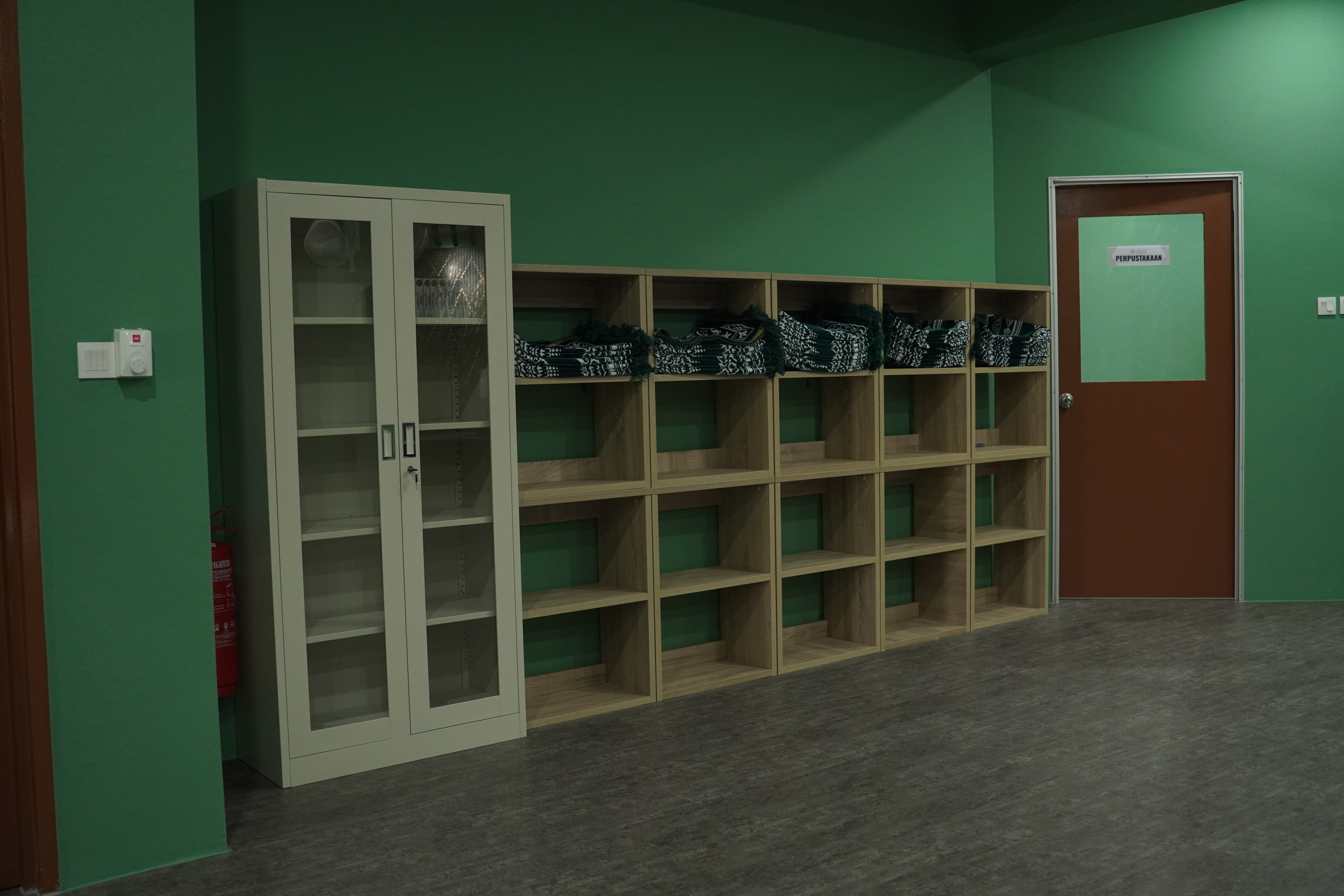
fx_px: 1249
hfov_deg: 56.6
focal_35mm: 33
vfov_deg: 39.5
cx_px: 672
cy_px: 448
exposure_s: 1/100
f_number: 2.8
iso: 1000
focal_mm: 22.3
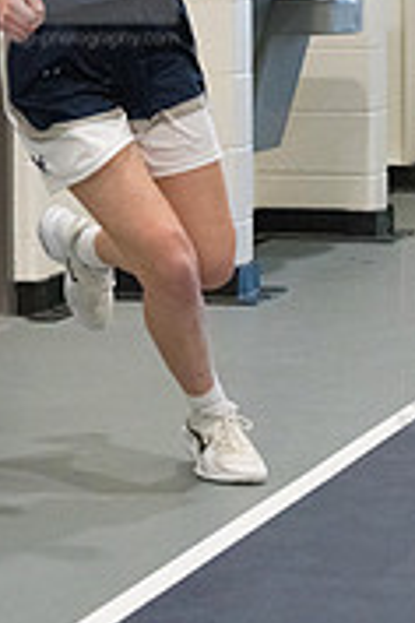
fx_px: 3078
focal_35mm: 178
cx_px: 95
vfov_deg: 11.4
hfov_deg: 7.7
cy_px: -49
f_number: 4.5
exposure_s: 1/1600
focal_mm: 70
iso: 6400
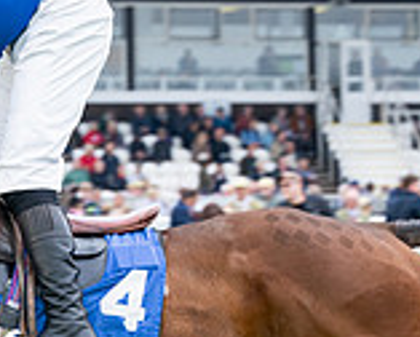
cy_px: 287
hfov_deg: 6.5
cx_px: -110
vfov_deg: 5.2
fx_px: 3684
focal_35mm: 296
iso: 400
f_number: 4
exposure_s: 1/500
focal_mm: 70
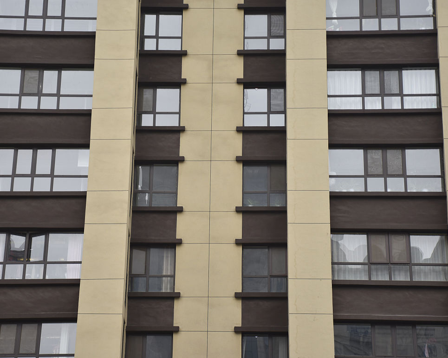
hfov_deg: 19.6
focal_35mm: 98
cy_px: 185
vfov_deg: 15.7
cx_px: 215
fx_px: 1299
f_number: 4.8
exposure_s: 1/125
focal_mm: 56
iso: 100
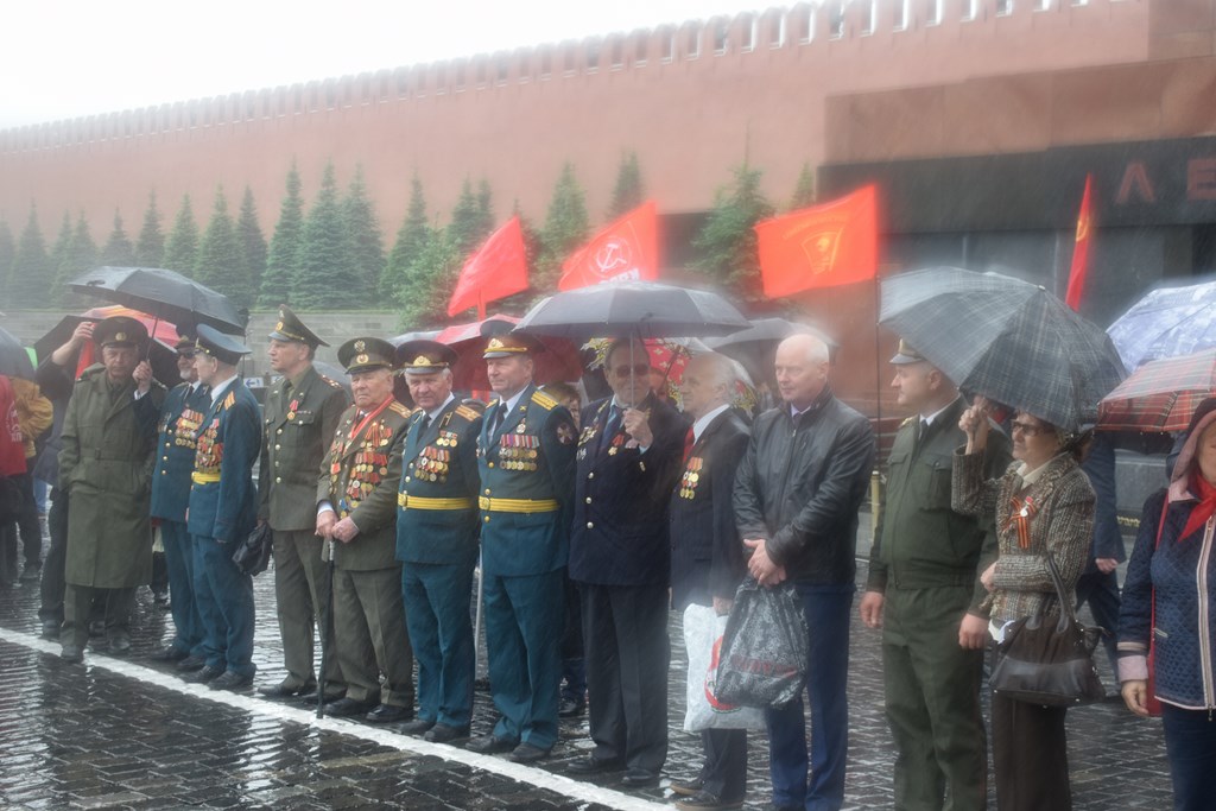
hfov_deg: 36.9
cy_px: 406
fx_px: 1824
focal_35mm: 54
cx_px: 608
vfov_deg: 25.1
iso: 400
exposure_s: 1/160
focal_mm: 36
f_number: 6.3
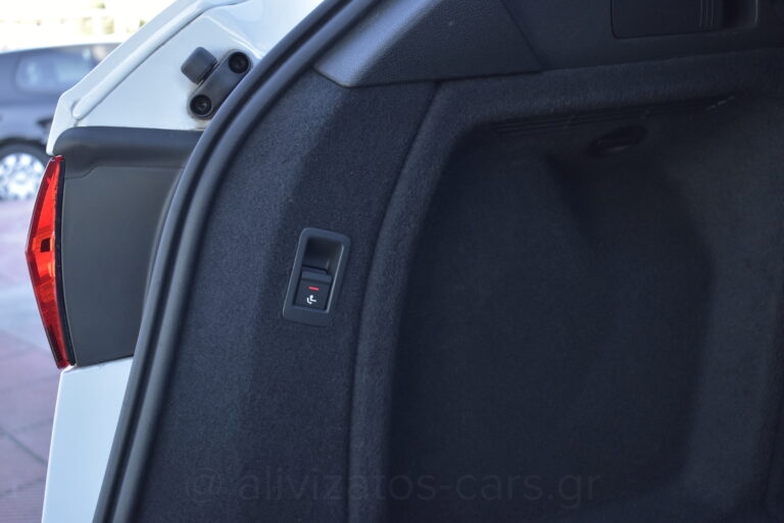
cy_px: 262
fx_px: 948
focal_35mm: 44
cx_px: 392
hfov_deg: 44.9
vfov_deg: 30.9
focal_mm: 29
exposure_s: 1/500
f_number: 4.2
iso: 1600
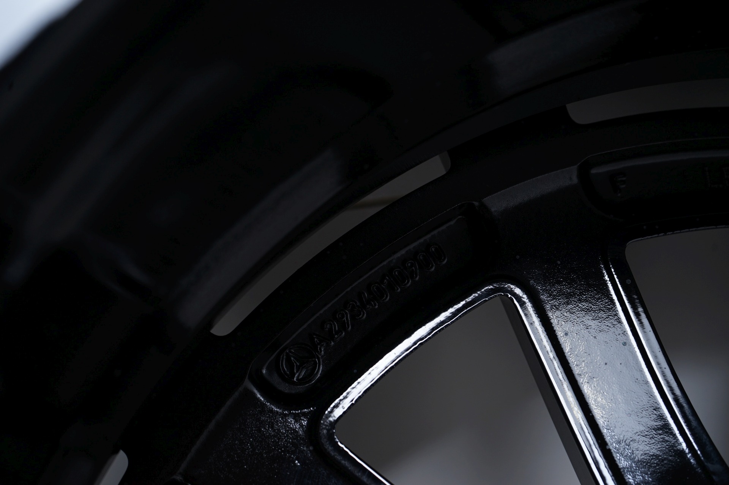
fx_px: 1133
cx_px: 364
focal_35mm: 56
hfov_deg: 35.7
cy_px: 242
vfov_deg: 24.2
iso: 250
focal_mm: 56
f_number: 7.1
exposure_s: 1/125
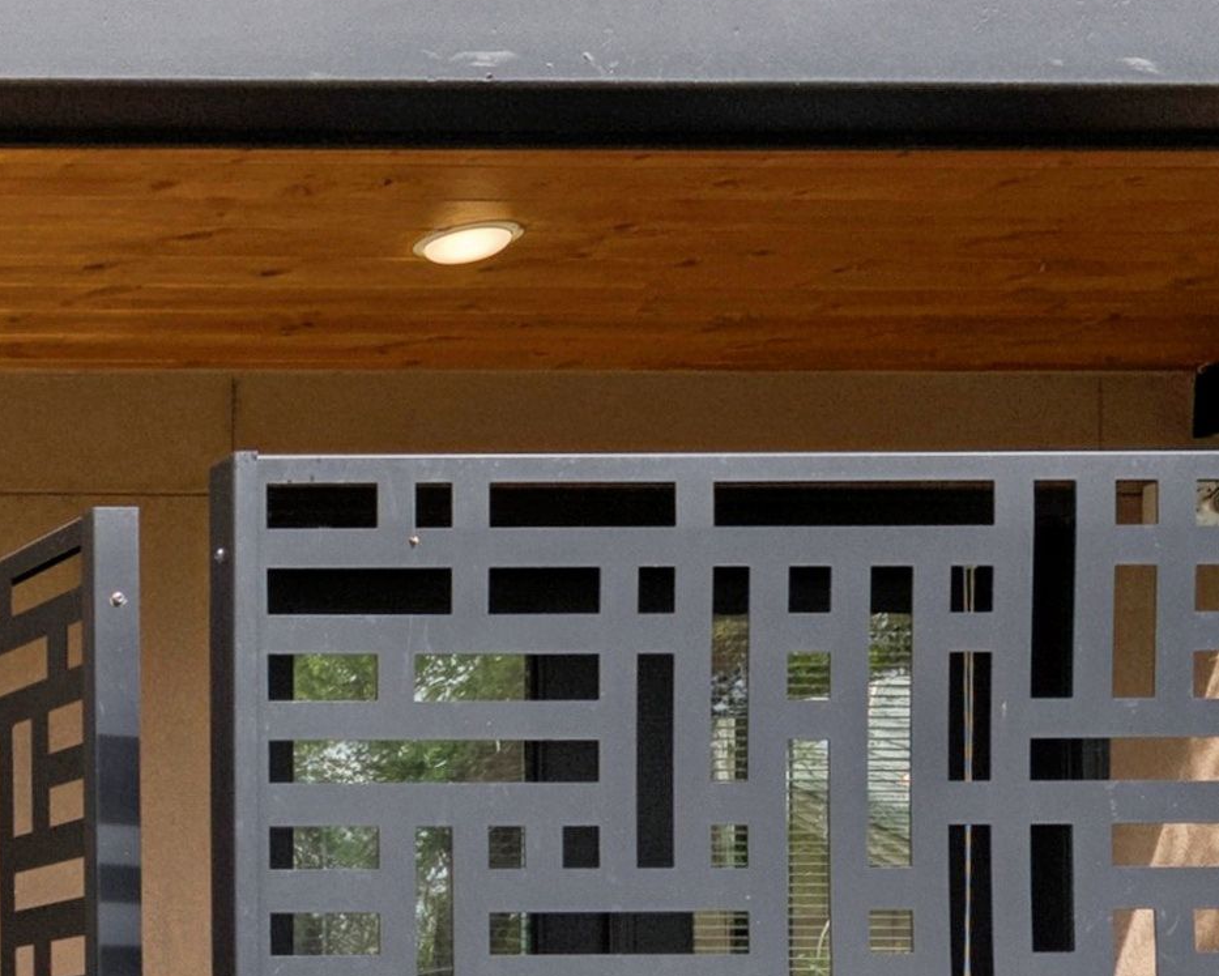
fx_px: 2310
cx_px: -1228
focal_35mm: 64
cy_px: 1141
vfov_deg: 22.2
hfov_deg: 18.7
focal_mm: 15
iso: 200
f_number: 9
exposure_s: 1/320
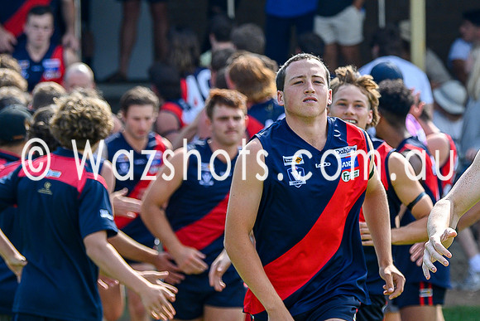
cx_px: 428
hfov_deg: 6.6
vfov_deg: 4.4
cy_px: 122
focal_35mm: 310
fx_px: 4136
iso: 500
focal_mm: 130
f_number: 4
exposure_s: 1/2000
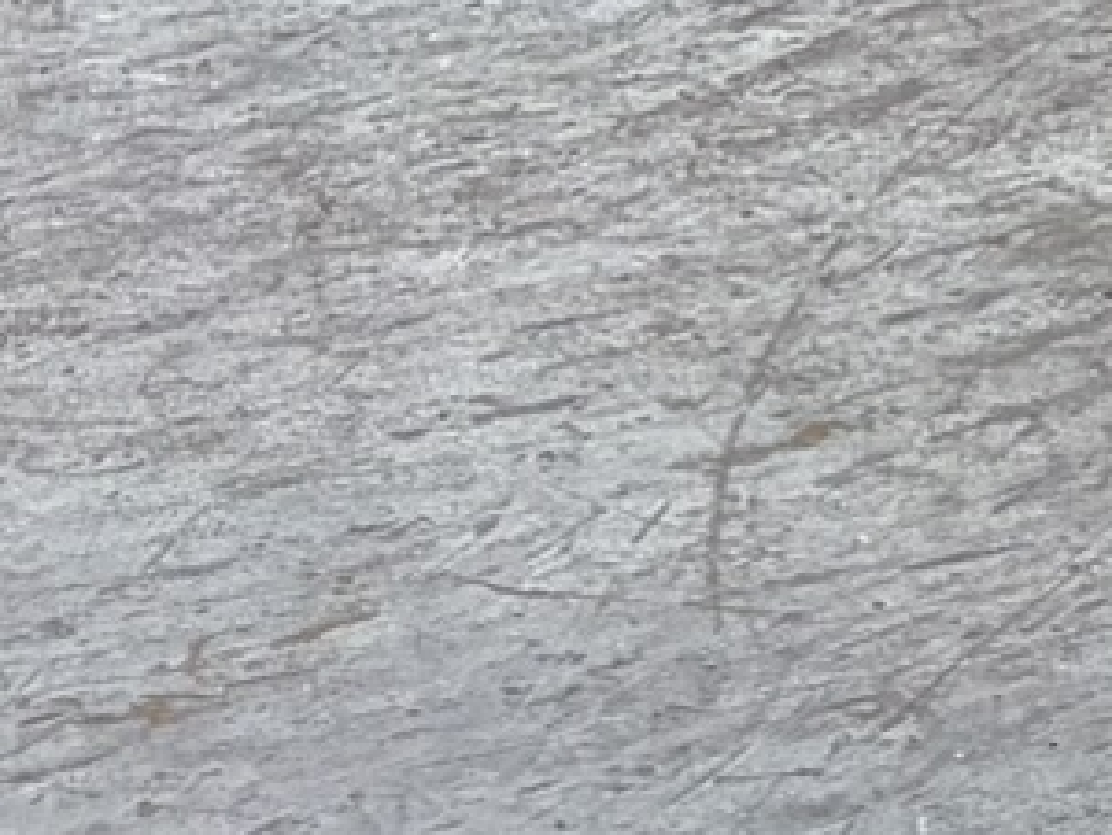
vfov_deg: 7.1
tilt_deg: -2.4
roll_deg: +1.1
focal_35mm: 177
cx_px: 3661
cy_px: -1969
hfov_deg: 8.6
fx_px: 5688
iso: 64
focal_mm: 5.96
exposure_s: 1/433
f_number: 1.6
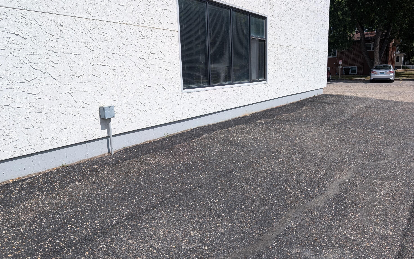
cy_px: 134
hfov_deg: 70.4
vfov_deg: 47.6
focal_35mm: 26
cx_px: 204
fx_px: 293
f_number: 1.68
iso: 30
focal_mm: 6.9
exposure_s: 1/1672
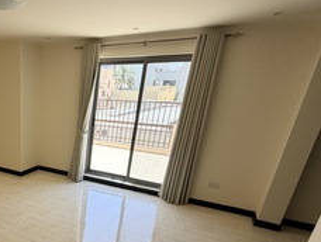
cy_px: 189
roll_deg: -0.7
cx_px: 34
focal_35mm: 28
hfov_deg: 55.3
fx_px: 260
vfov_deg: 47.5
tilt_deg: -21.2
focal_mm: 2.22
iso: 64
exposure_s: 1/121
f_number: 2.2
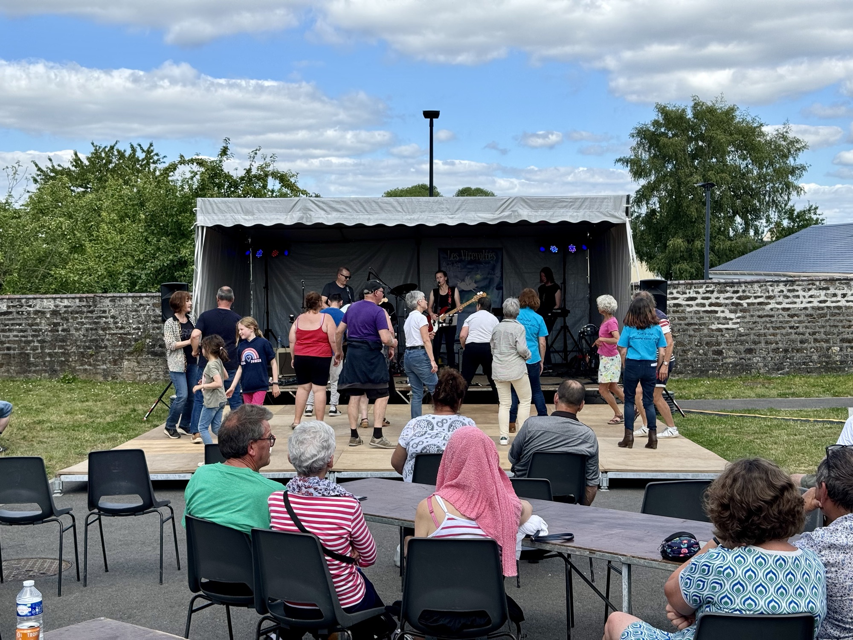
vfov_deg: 30.3
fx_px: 1183
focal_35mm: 48
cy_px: 320
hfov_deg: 39.7
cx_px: 426
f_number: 1.78
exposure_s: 1/2833
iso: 64
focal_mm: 6.76
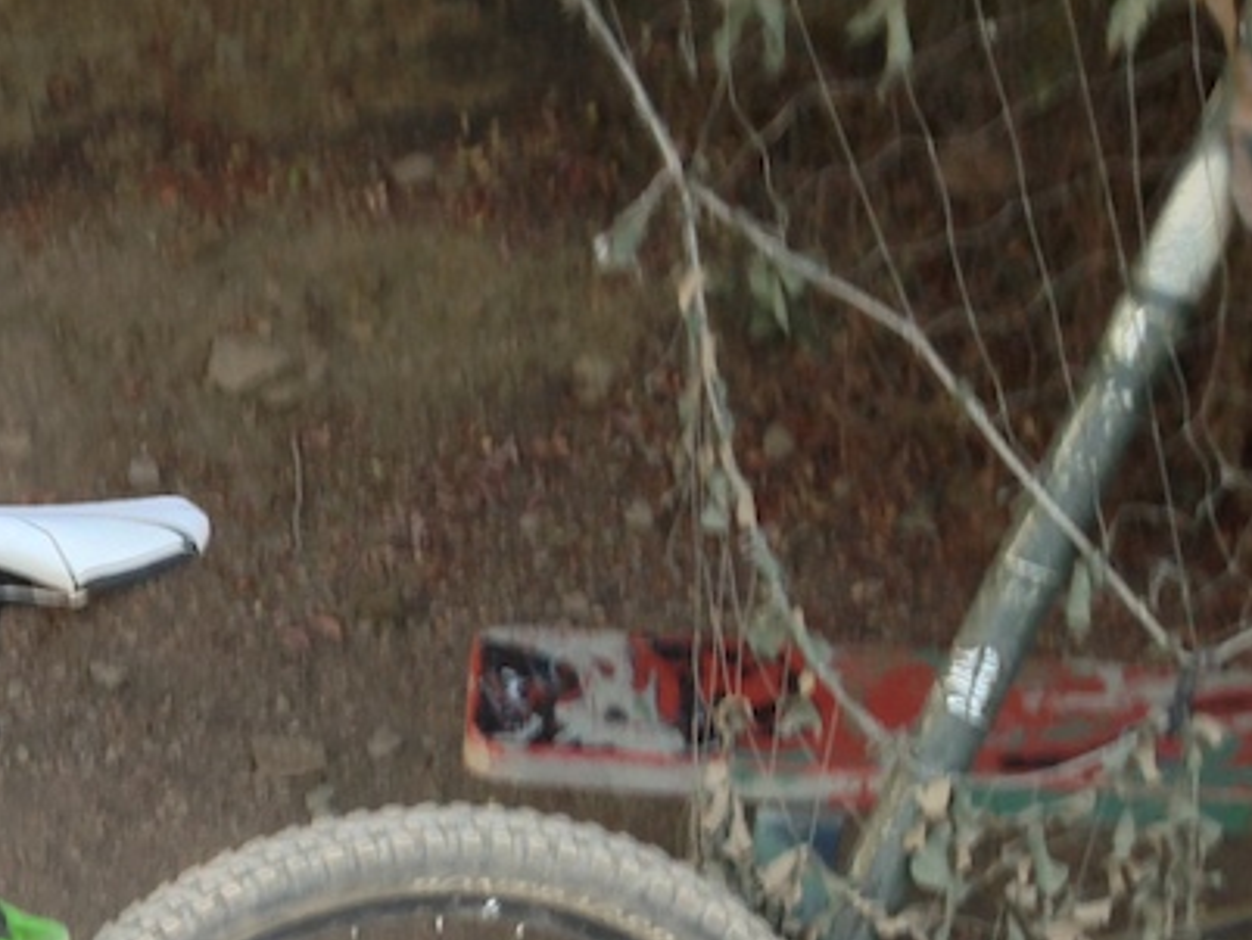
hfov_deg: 21.3
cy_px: 1065
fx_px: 3040
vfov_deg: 17.0
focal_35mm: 84
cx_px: -318
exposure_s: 1/30
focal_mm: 4.13
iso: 64
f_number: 2.4
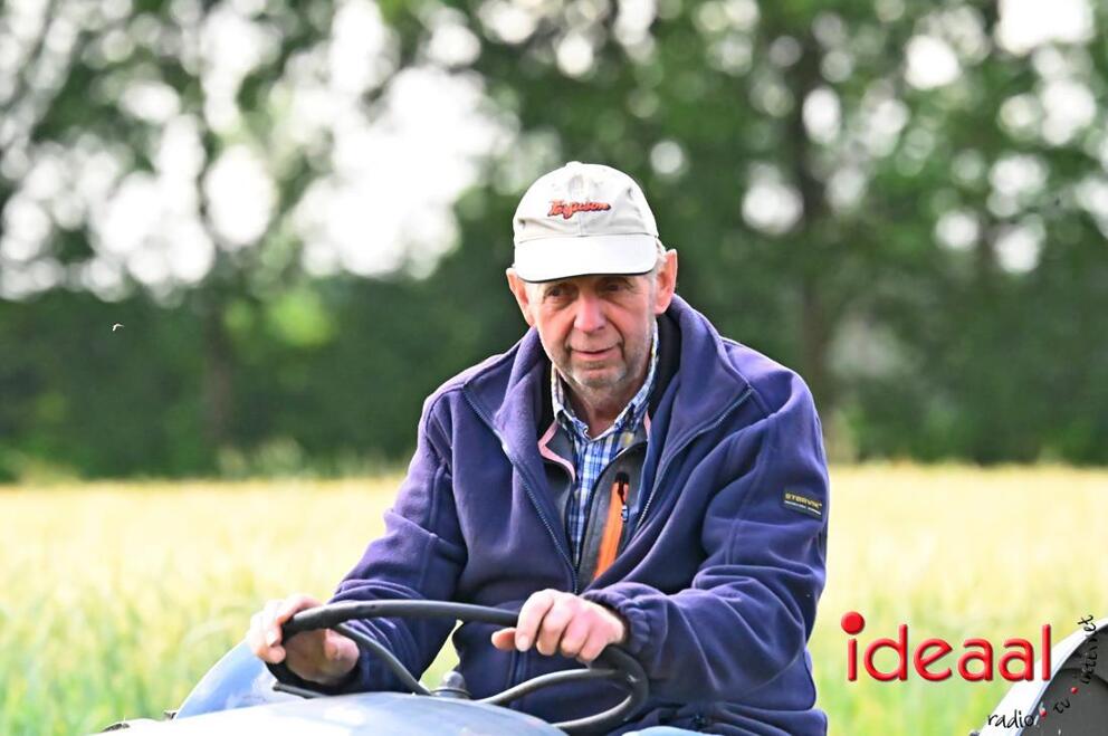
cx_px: 554
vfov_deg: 3.4
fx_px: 12297
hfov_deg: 5.2
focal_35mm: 400
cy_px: 368
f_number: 10
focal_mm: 400
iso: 32000
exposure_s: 1/6400
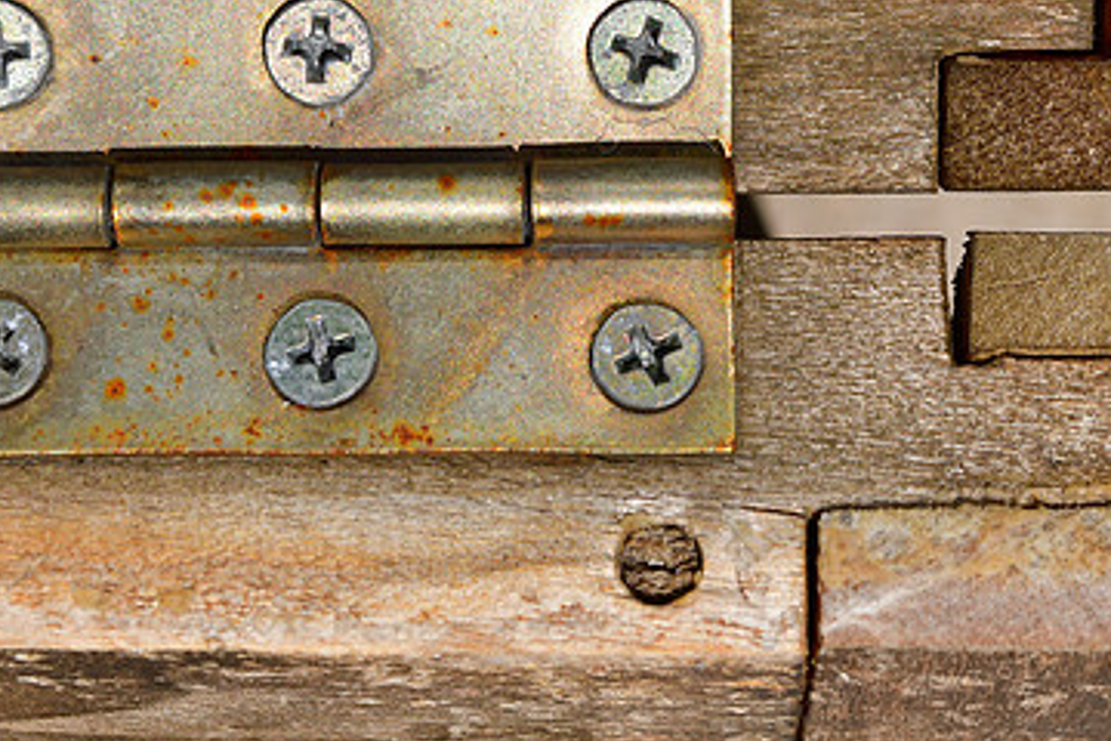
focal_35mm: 116
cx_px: 704
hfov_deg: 17.6
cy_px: 184
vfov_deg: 11.8
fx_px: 3580
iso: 200
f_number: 11
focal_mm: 48
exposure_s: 1/500
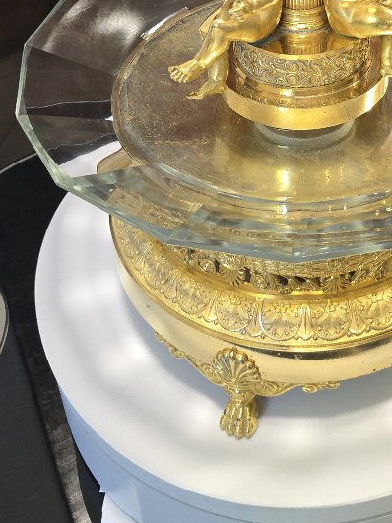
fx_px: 785
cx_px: 308
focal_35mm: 52
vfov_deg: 32.5
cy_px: -49
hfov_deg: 27.5
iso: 250
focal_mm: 6.3
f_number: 1.7
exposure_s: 1/100
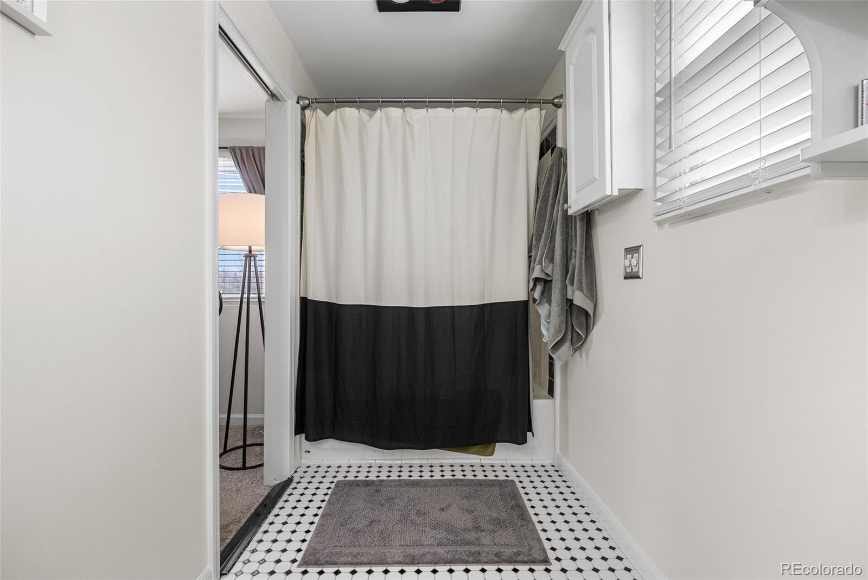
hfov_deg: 96.7
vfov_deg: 73.8
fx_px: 386
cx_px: 434
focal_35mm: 16
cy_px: 290
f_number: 8
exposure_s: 1/5
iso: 200
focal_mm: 16
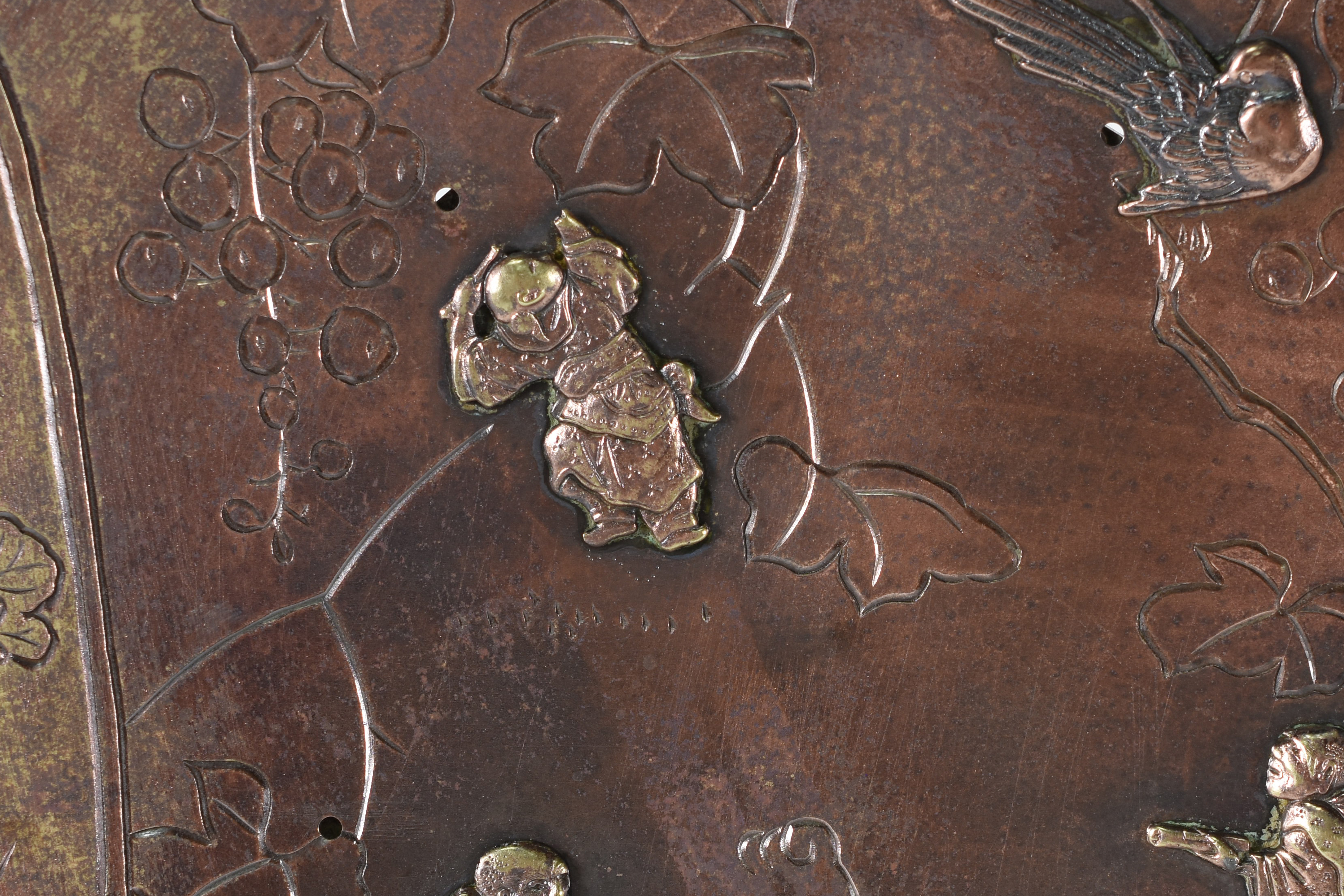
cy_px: 656
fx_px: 4069
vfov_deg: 12.5
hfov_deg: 18.7
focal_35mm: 109
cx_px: 848
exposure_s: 1/50
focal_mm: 40
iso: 200
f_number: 5.6
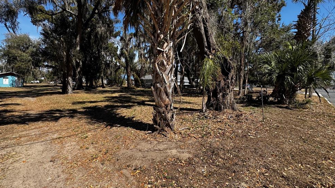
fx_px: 142
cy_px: 87
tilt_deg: -1.2
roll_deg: -1.2
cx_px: 168
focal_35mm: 16
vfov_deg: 67.0
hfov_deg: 99.4
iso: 50
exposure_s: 1/993
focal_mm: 2.22
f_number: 2.2
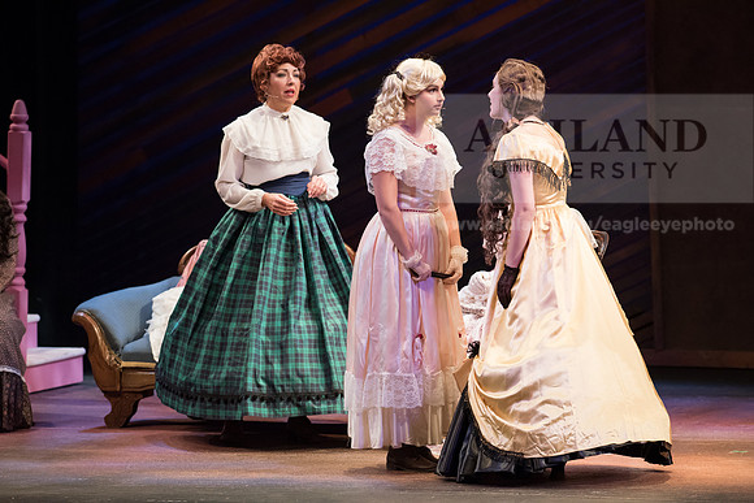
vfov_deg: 4.6
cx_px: 377
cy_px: 252
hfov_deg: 6.9
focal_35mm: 300
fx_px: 6285
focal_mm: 300
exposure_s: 1/400
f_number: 4.5
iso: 3200
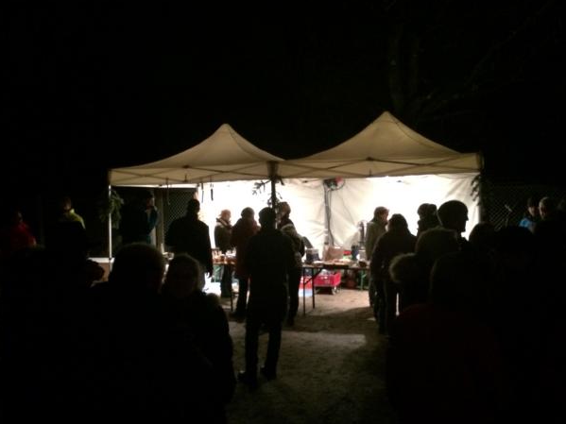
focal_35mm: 31
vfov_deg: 45.4
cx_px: 298
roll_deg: +2.2
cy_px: 206
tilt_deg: -1.4
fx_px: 507
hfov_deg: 58.3
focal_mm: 4.15
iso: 500
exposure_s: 1/17
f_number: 2.2
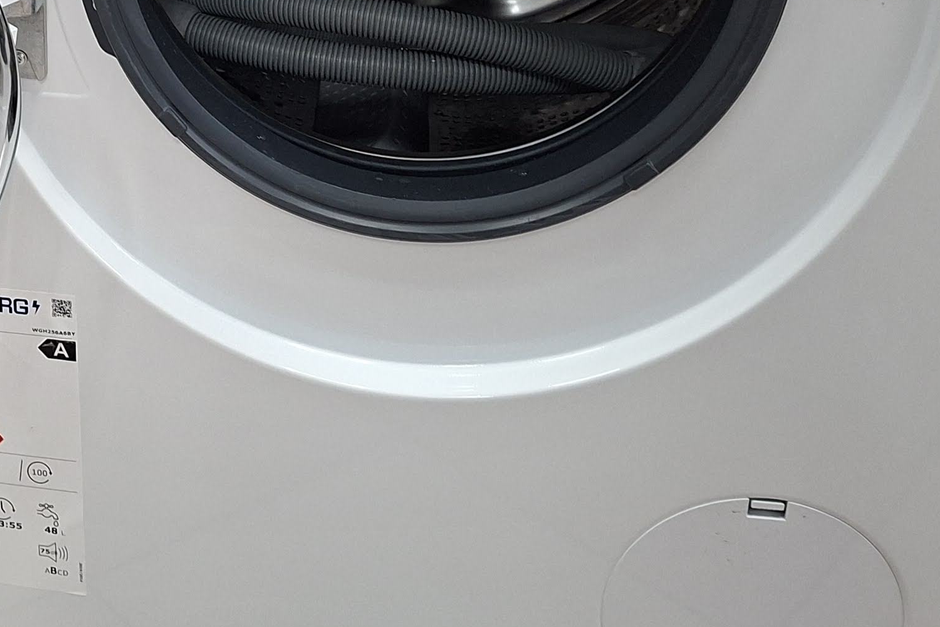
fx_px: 1645
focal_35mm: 63
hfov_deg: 30.3
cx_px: 66
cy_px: -21
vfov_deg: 20.8
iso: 250
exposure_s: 1/50
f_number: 1.8
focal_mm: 5.54
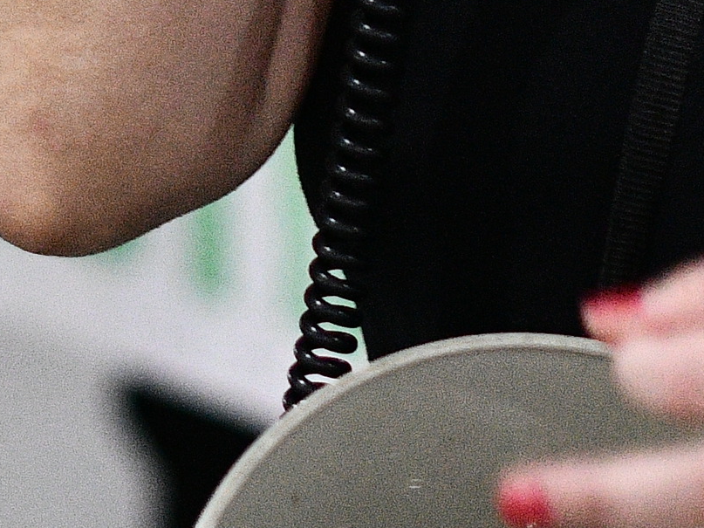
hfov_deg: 5.4
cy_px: -530
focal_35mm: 369
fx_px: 7503
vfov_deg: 4.0
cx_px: -95
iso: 2000
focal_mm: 50
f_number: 2
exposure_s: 1/250
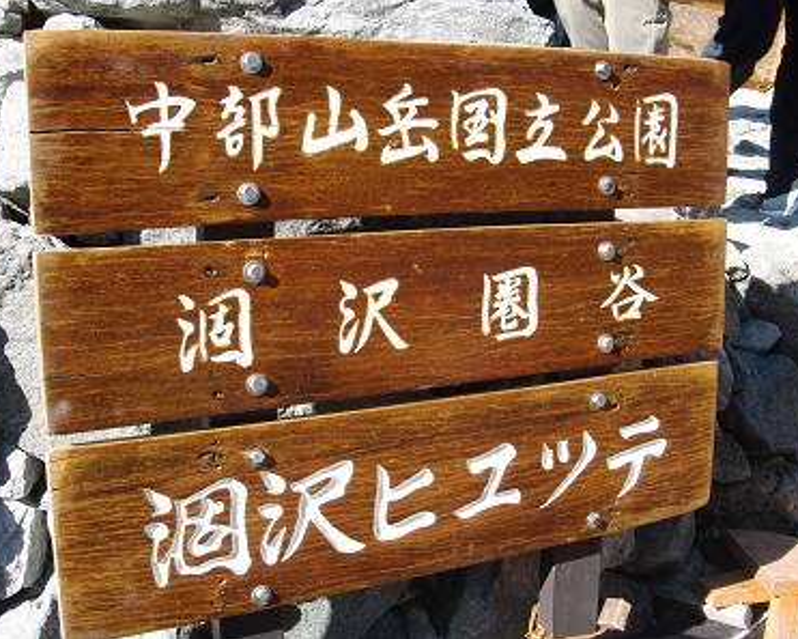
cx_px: 398
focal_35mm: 40
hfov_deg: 45.8
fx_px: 945
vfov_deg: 37.4
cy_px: 318
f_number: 3.9
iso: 64
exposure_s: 1/160
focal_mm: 6.66
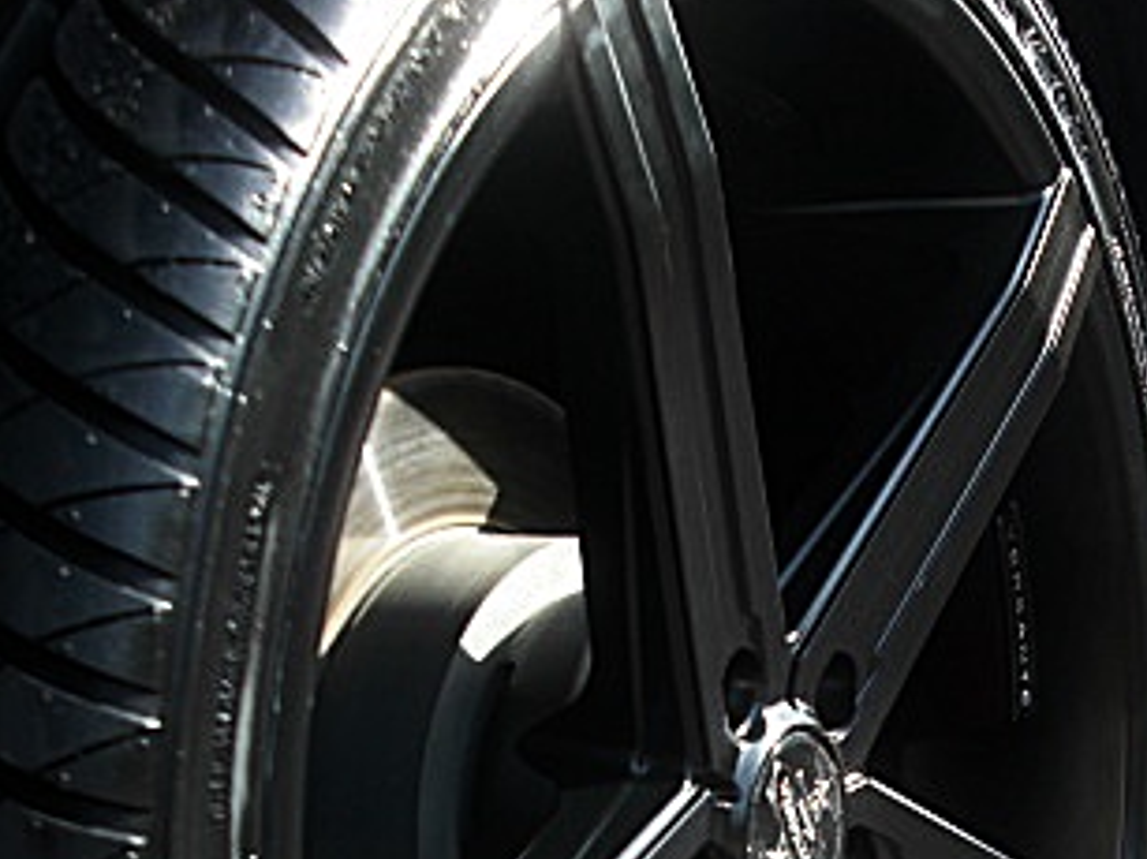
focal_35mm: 75
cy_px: 870
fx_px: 2484
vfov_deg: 19.1
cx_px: 829
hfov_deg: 25.7
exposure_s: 1/160
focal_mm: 6.3
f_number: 2.8
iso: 50
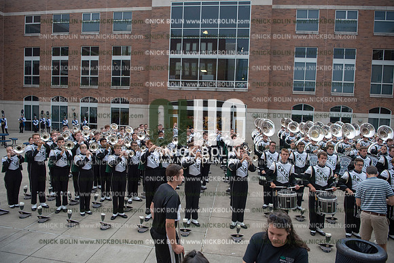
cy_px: 132
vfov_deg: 53.2
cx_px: 197
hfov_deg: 73.7
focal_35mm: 24
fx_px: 263
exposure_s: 1/800
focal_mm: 24
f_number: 3.5
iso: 1600
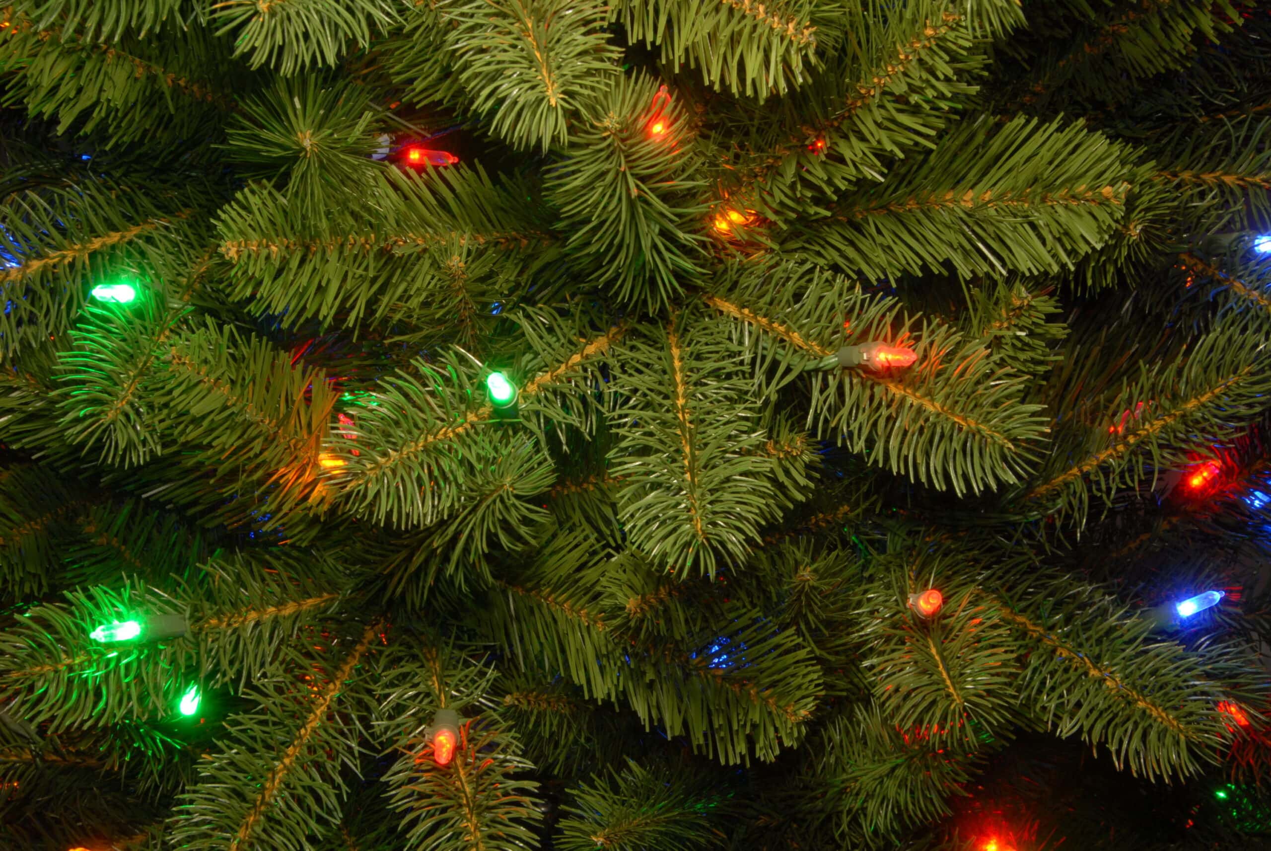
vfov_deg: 20.7
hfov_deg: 30.5
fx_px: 2333
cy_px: 426
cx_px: 636
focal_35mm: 66
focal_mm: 44
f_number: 22
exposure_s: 3
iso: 100
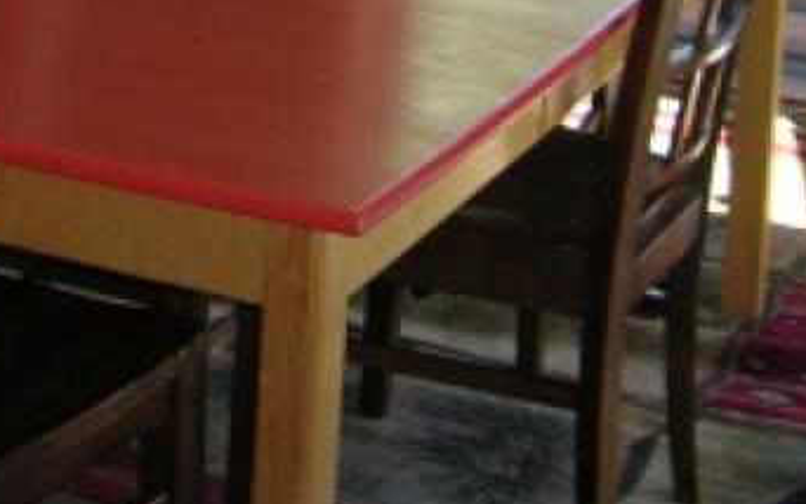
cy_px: -307
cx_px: 80
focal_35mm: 108
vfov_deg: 11.5
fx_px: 2373
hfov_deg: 18.9
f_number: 2.9
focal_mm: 5.7
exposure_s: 1/30
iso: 51
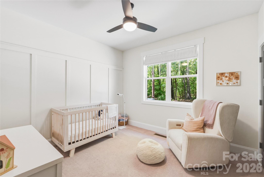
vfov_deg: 77.4
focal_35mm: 15
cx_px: 132
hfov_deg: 100.4
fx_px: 110
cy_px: 88
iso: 100
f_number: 10
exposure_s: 1.3
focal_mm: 15
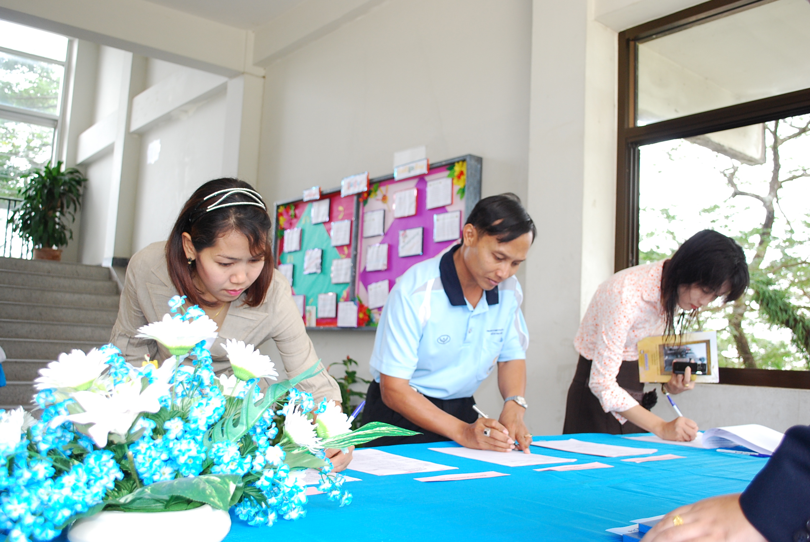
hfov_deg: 57.2
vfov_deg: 40.1
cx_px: 405
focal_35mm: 33
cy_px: 271
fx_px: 743
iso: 400
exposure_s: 1/50
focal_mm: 22
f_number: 4
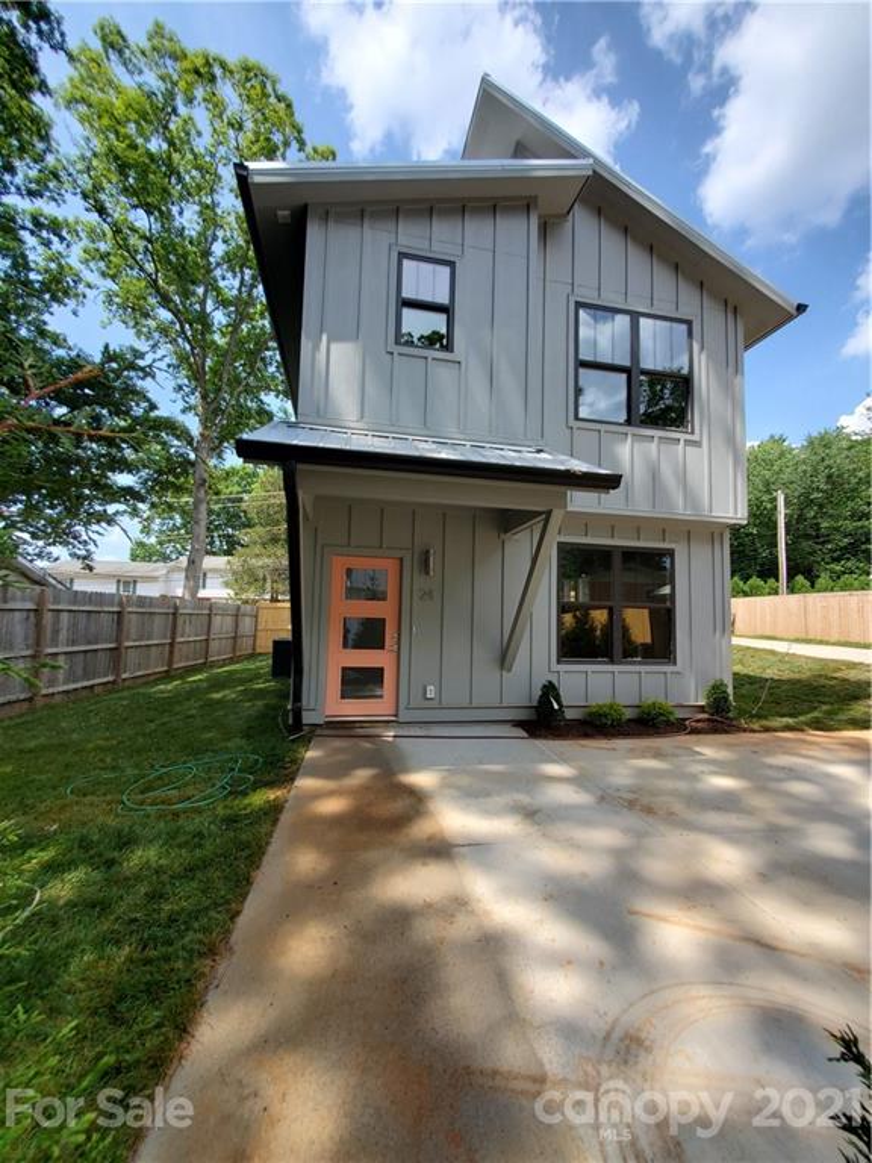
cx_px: 436
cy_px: 582
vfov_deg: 106.2
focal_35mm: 13
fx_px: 437
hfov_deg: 89.9
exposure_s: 1/620
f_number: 2.2
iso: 50
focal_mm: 1.8
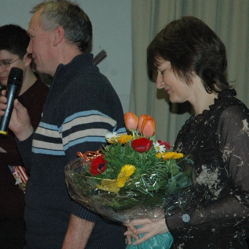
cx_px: 105
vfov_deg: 11.2
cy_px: 107
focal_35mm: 156
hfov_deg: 11.2
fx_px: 1270
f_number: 5
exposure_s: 1/60
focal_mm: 70
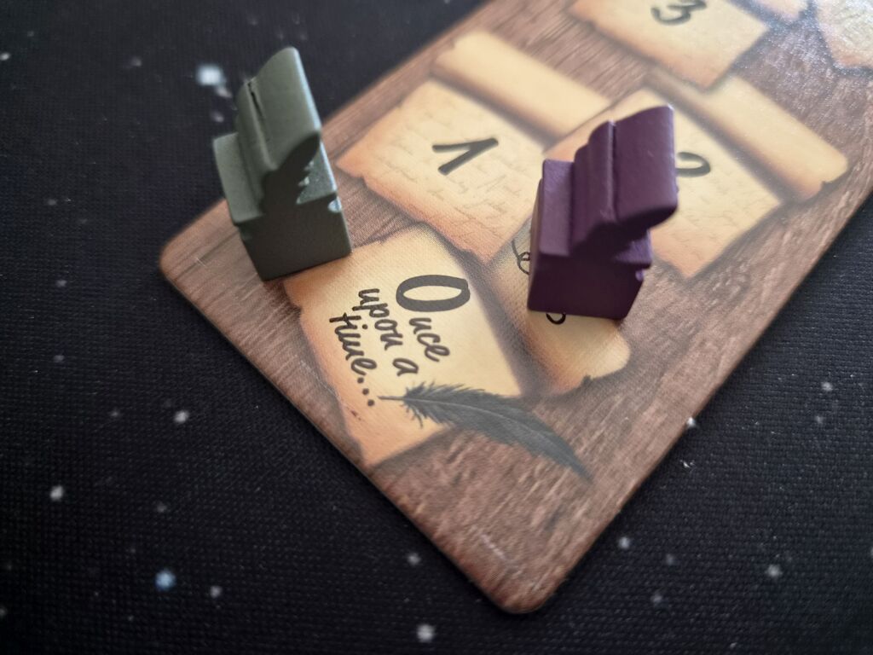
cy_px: 328
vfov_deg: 58.9
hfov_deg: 73.9
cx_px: 436
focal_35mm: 23
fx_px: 580
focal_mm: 5.4
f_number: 1.8
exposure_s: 1/100
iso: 1250
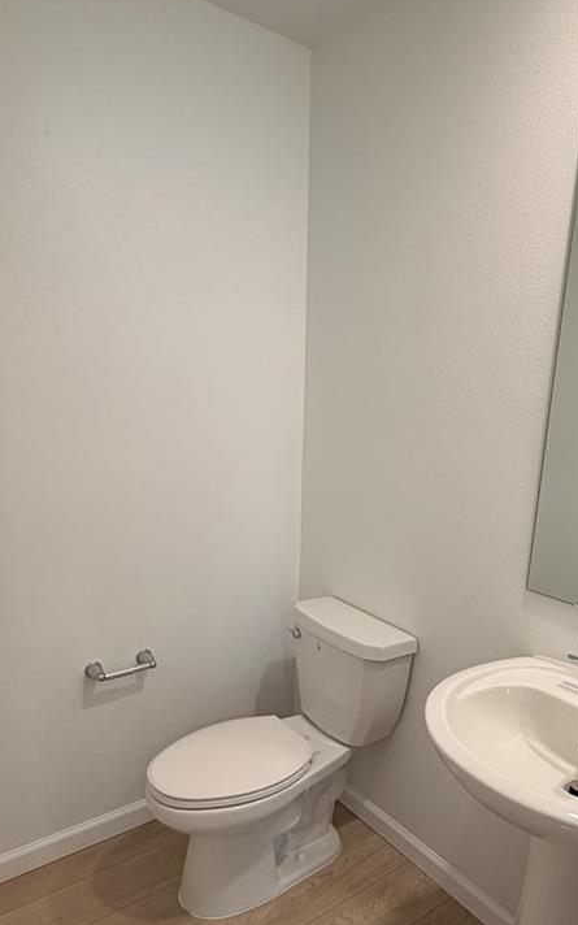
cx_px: 356
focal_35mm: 25
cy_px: 553
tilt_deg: -14.6
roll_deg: -2.7
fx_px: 630
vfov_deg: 71.8
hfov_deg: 48.9
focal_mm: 2.22
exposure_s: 1/120
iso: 200
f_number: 2.2
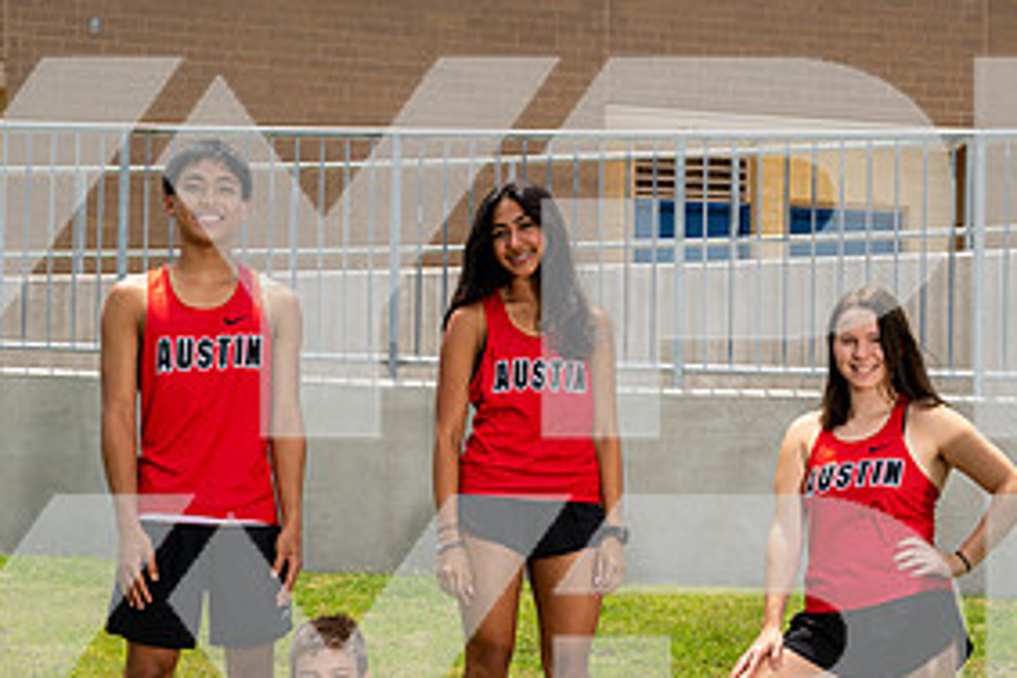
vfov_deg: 17.9
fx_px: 2090
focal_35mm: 74
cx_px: 483
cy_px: 687
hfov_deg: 27.3
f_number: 7.1
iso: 100
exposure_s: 1/250
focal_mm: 36
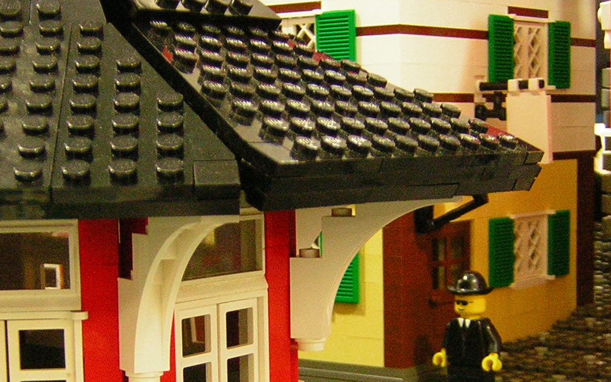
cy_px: 309
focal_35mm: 85
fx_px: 1415
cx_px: 314
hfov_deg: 24.4
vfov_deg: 15.3
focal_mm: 7.1
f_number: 3.2
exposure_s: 1/5.9
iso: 171
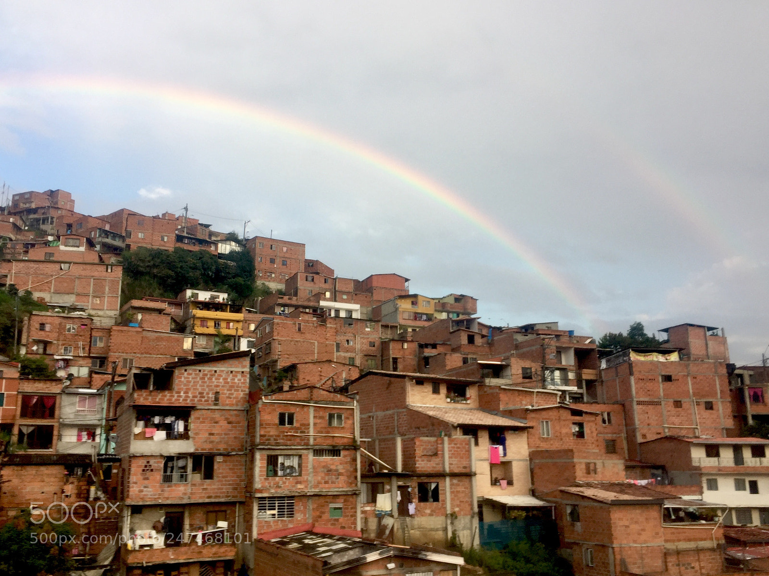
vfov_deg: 48.2
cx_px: 384
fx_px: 644
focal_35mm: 29
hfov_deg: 61.7
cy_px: 288
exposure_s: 1/200
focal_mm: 4.15
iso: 32
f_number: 2.2
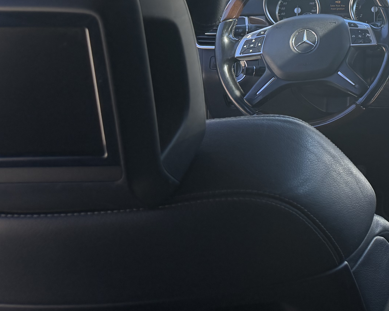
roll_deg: +0.2
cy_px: -48
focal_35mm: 63
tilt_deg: -7.8
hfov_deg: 25.8
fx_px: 725
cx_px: 503
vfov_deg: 22.6
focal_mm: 6.76
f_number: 1.78
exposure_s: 1/813
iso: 100
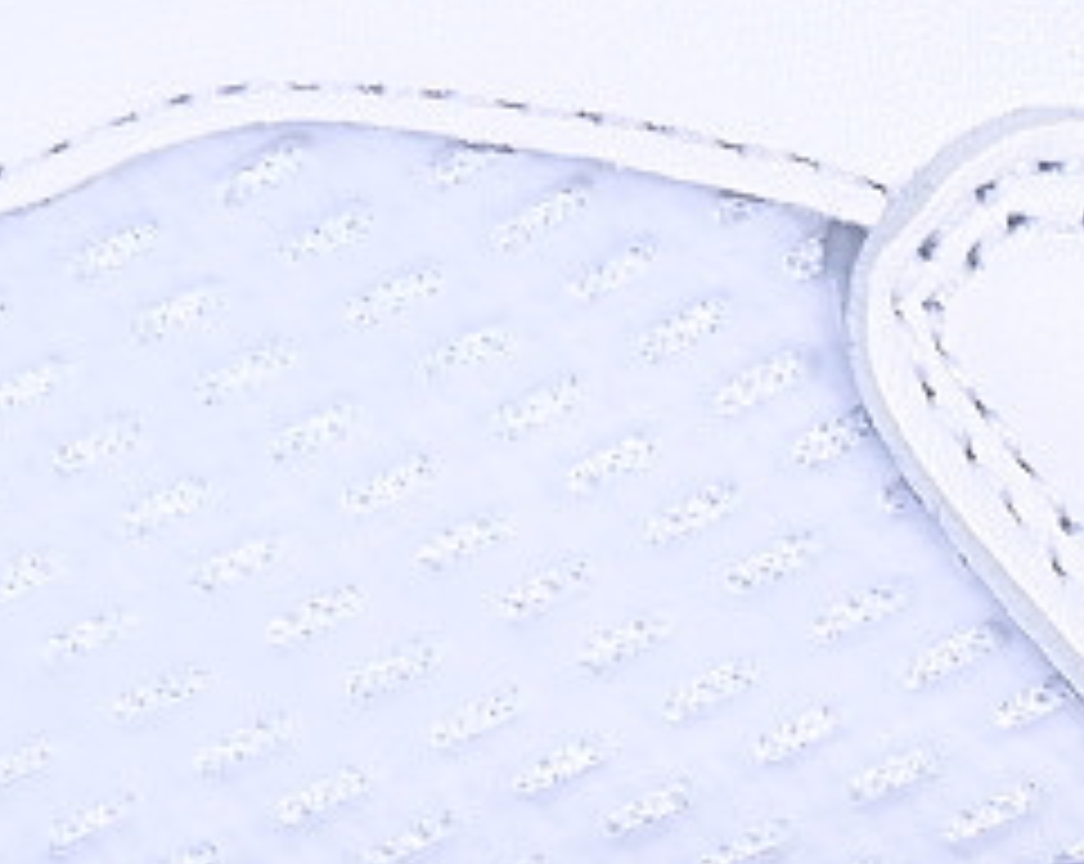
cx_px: 103
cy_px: 513
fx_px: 9516
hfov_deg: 6.5
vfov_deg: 5.2
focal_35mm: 297
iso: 160
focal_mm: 47
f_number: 7.1
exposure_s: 1/80
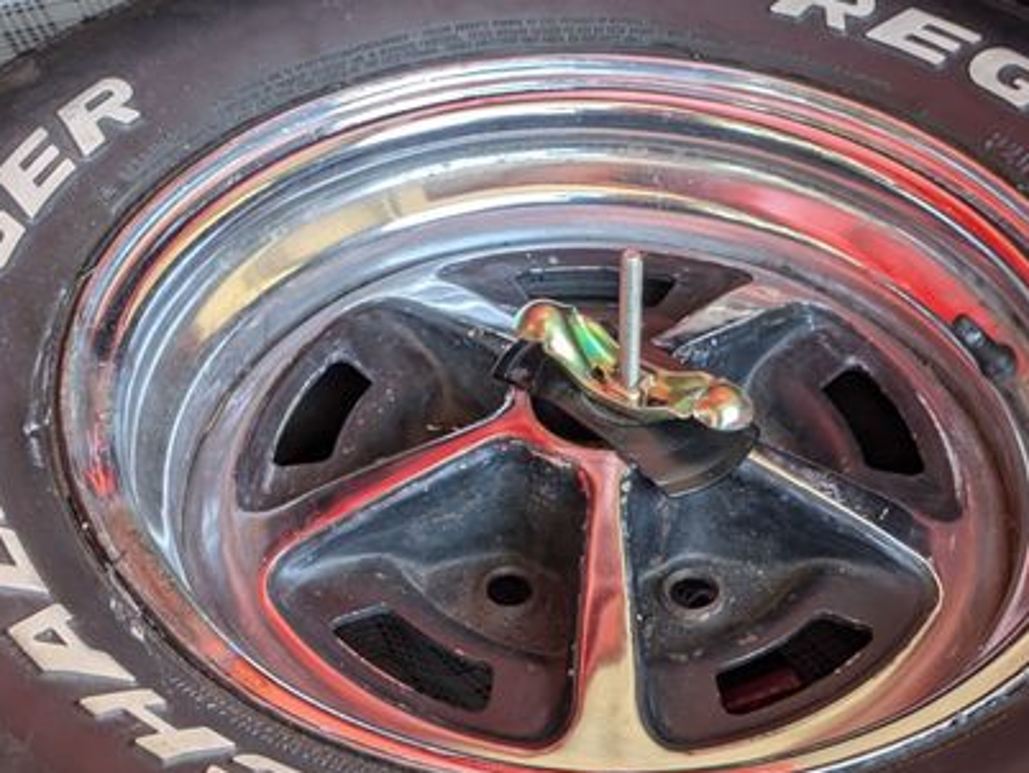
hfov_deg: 25.0
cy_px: 430
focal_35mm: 78
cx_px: 627
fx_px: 2320
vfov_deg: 18.9
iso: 41
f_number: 1.7
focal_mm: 4.53
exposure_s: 1/56.5
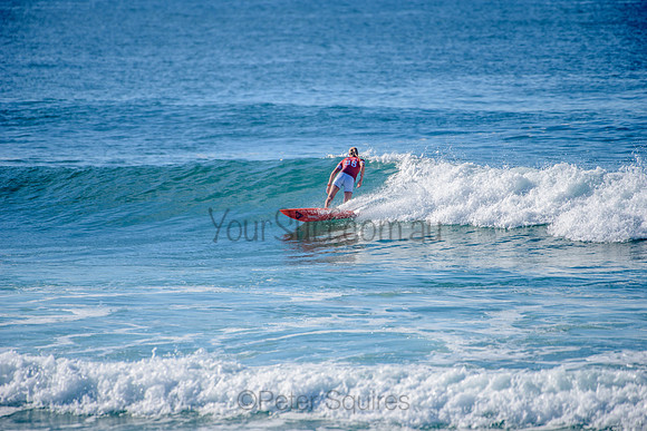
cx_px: 324
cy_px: 216
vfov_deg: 2.8
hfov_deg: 4.1
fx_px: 8988
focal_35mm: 500
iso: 125
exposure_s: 1/1600
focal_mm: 500
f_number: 5.6
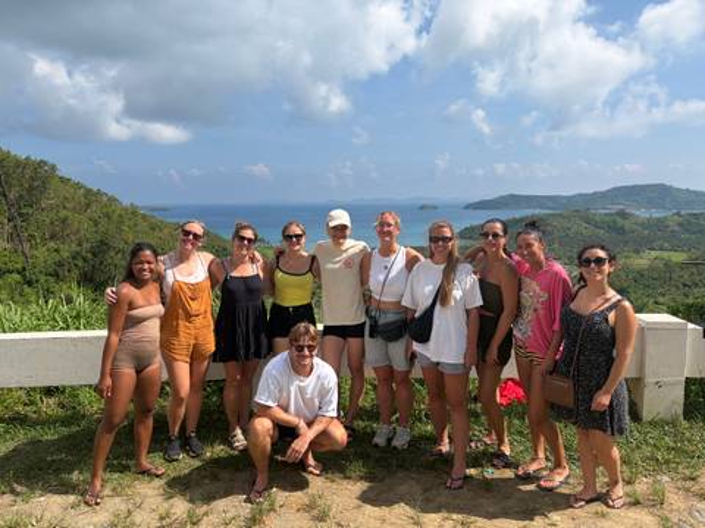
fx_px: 530
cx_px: 352
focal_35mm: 26
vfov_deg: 53.1
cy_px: 264
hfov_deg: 67.3
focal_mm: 5.96
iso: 50
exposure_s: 1/3831
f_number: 1.6
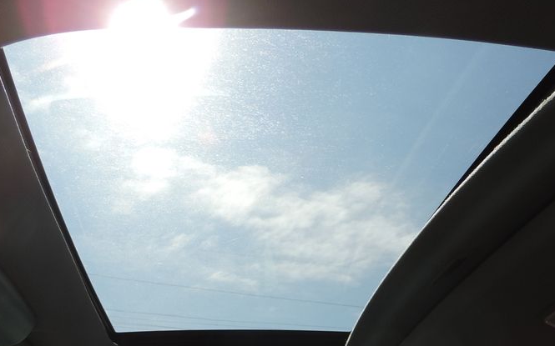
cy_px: 326
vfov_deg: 25.3
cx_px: 298
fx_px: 741
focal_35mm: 49
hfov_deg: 41.0
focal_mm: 4.3
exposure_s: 1/400
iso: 80
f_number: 3
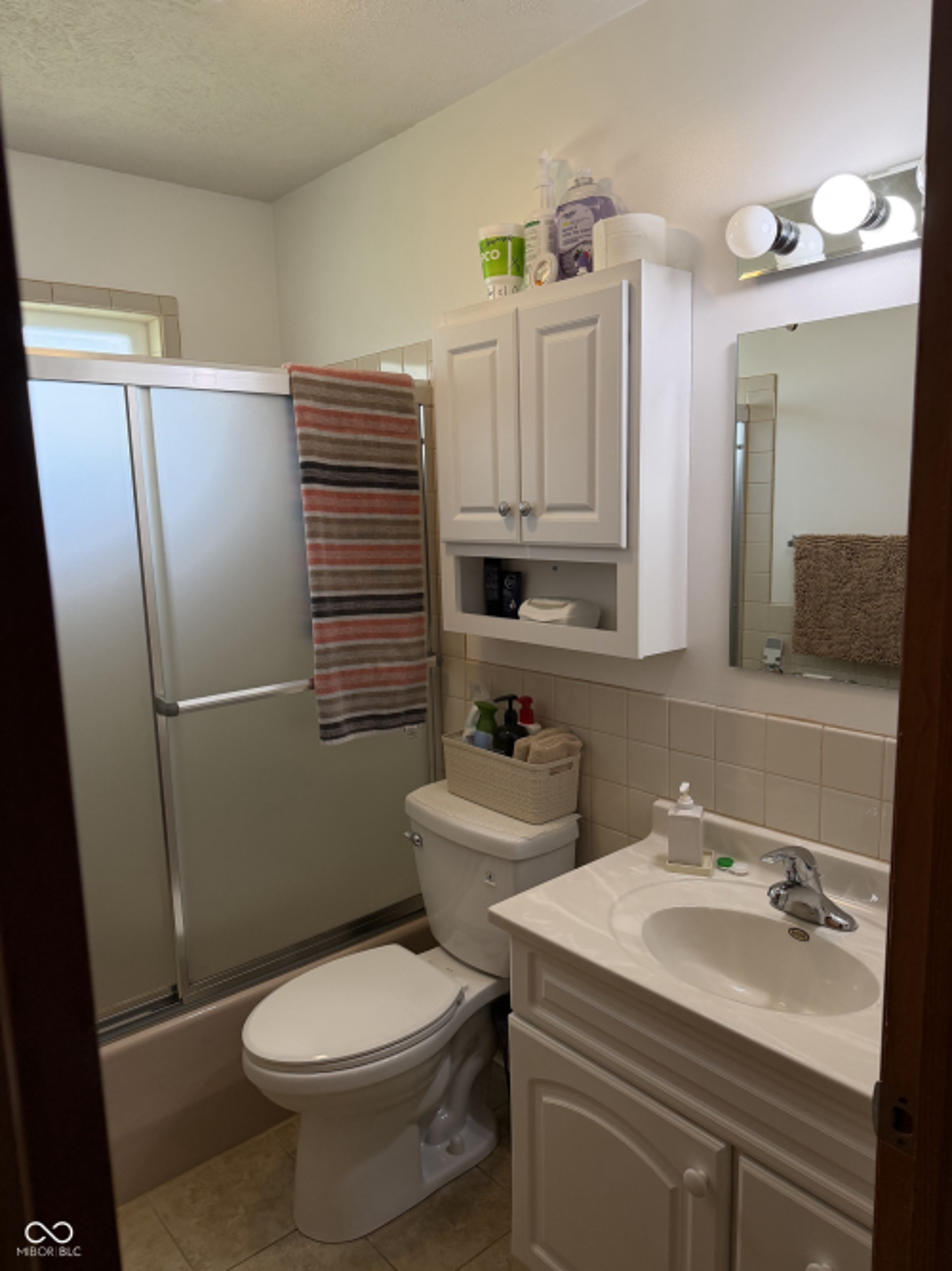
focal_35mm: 24
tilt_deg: -8.7
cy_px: 636
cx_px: 476
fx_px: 880
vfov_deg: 71.6
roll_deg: +2.8
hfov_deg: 56.8
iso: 200
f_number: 1.78
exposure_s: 1/120
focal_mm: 6.76
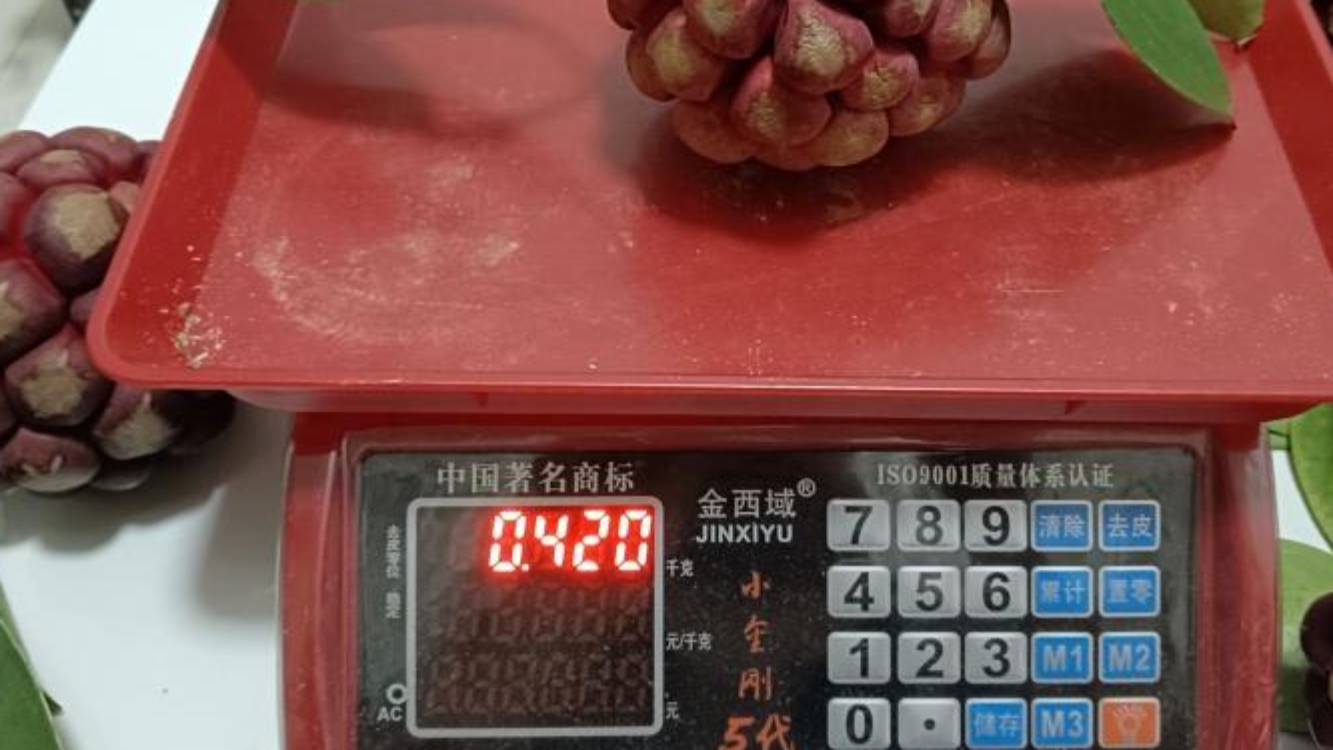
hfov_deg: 58.0
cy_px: 276
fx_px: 1202
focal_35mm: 34
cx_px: 713
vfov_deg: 34.5
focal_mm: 4.05
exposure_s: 1/16.7
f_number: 1.8
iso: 2863
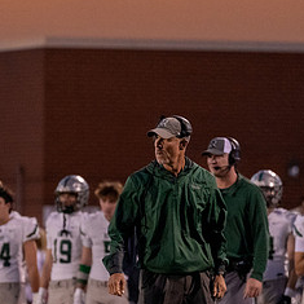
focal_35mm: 774
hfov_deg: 2.3
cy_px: 225
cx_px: 104
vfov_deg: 2.3
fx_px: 7690
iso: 2000
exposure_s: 1/1000
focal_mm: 200
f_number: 2.8
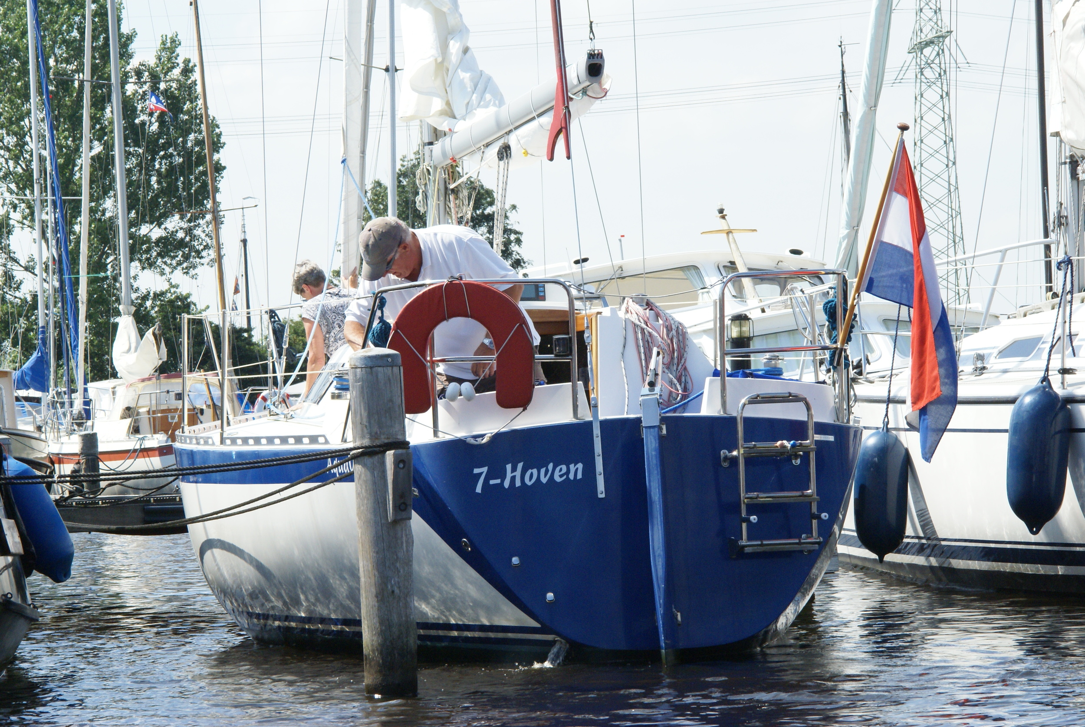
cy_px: 364
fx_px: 3848
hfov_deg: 16.1
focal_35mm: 128
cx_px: 542
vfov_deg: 10.8
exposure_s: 1/250
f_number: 16
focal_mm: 85
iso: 400
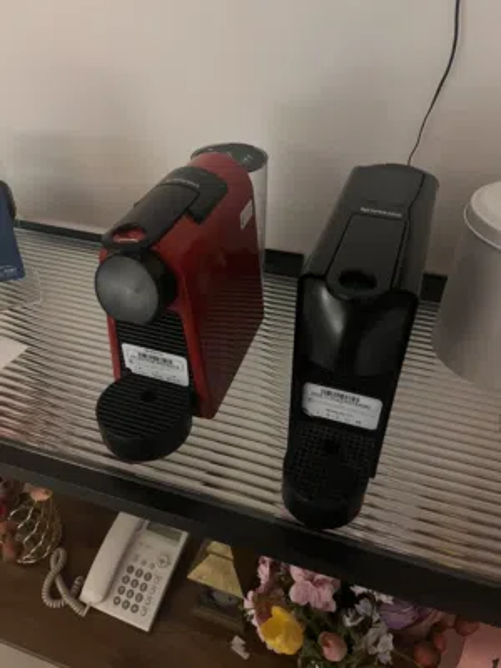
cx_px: 250
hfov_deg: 53.1
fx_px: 502
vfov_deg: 67.3
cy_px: 334
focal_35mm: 26
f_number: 1.6
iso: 800
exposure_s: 1/30
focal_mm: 5.1
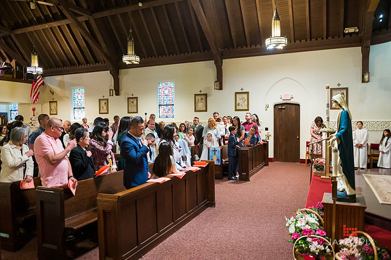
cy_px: 130
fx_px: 304
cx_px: 196
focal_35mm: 28
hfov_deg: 65.5
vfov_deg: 46.4
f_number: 3.2
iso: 5000
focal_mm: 28
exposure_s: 1/200
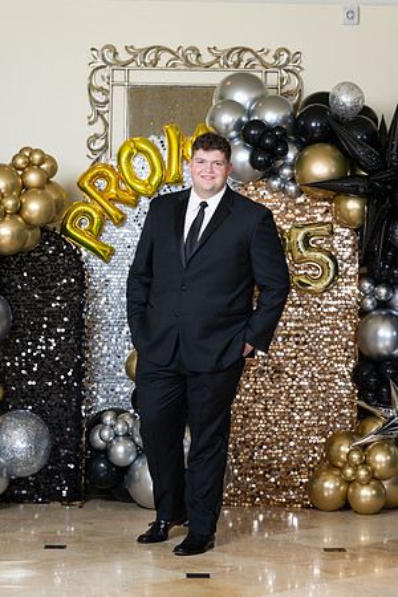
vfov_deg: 20.2
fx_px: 1675
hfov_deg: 13.6
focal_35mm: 101
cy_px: 298
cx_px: 199
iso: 320
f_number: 8
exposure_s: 1/100
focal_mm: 101
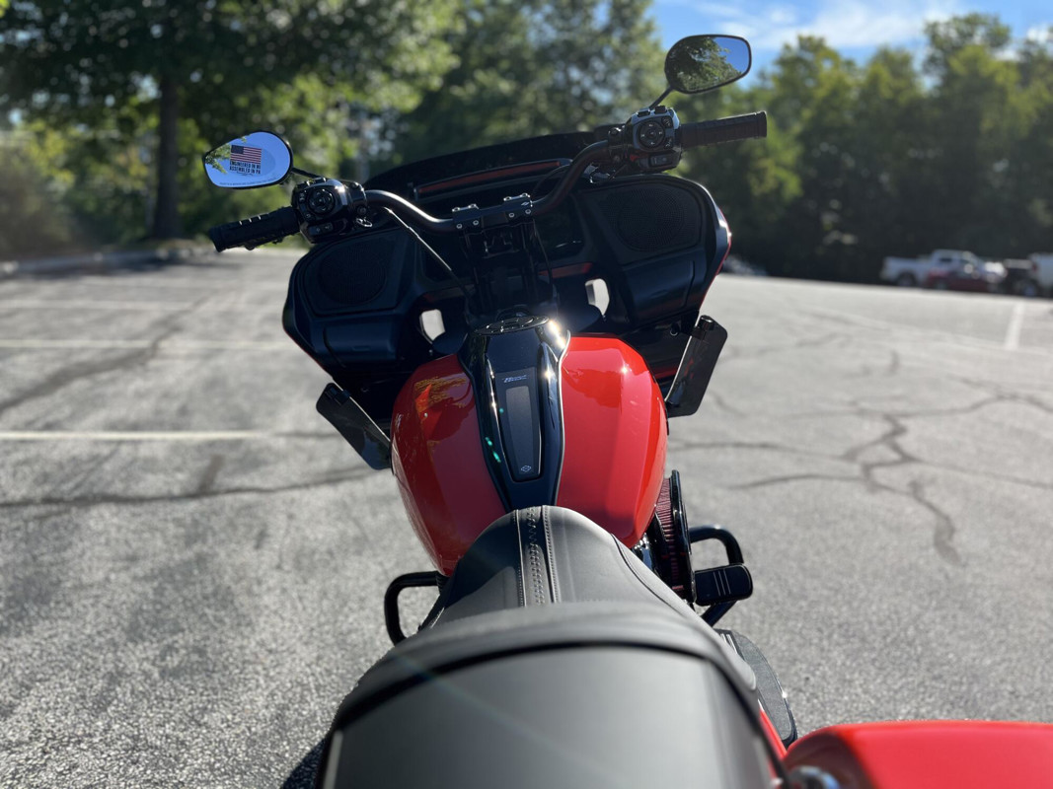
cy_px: 394
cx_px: 526
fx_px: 791
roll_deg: -4.2
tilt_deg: -11.4
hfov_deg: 67.3
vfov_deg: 53.1
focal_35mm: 26
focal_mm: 5.1
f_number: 1.6
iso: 50
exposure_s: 1/2179
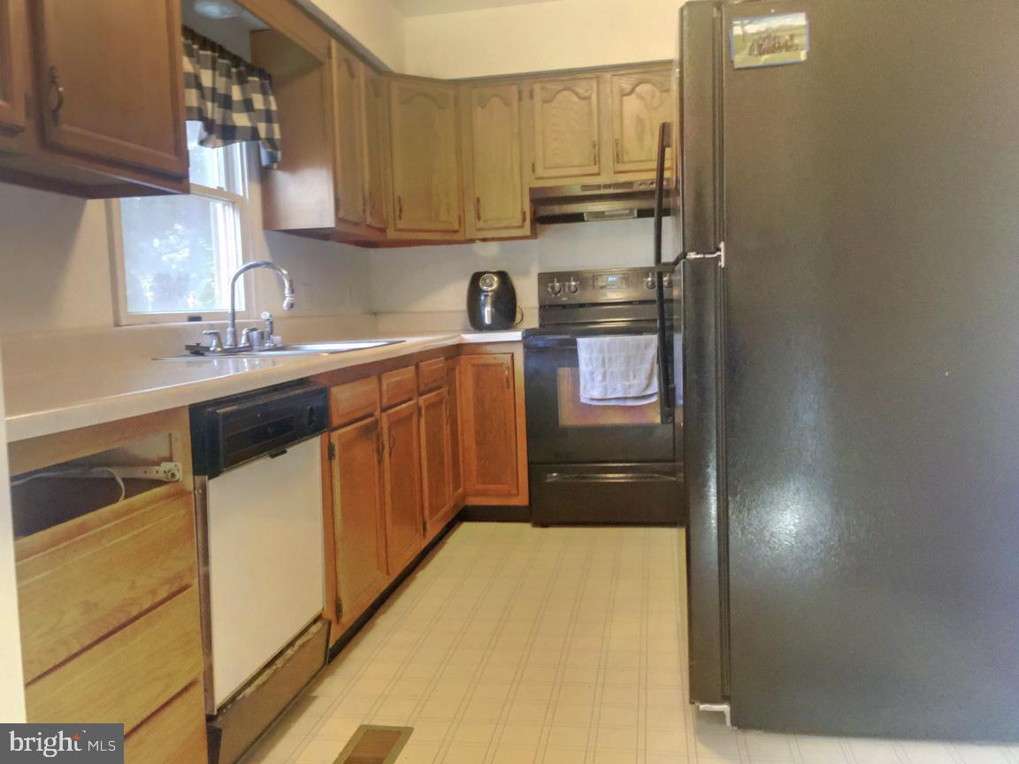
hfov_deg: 61.7
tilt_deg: -3.2
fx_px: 854
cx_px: 510
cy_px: 382
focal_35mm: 29
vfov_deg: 48.2
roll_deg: +1.6
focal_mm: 4.15
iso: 200
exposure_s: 1/20
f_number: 2.2
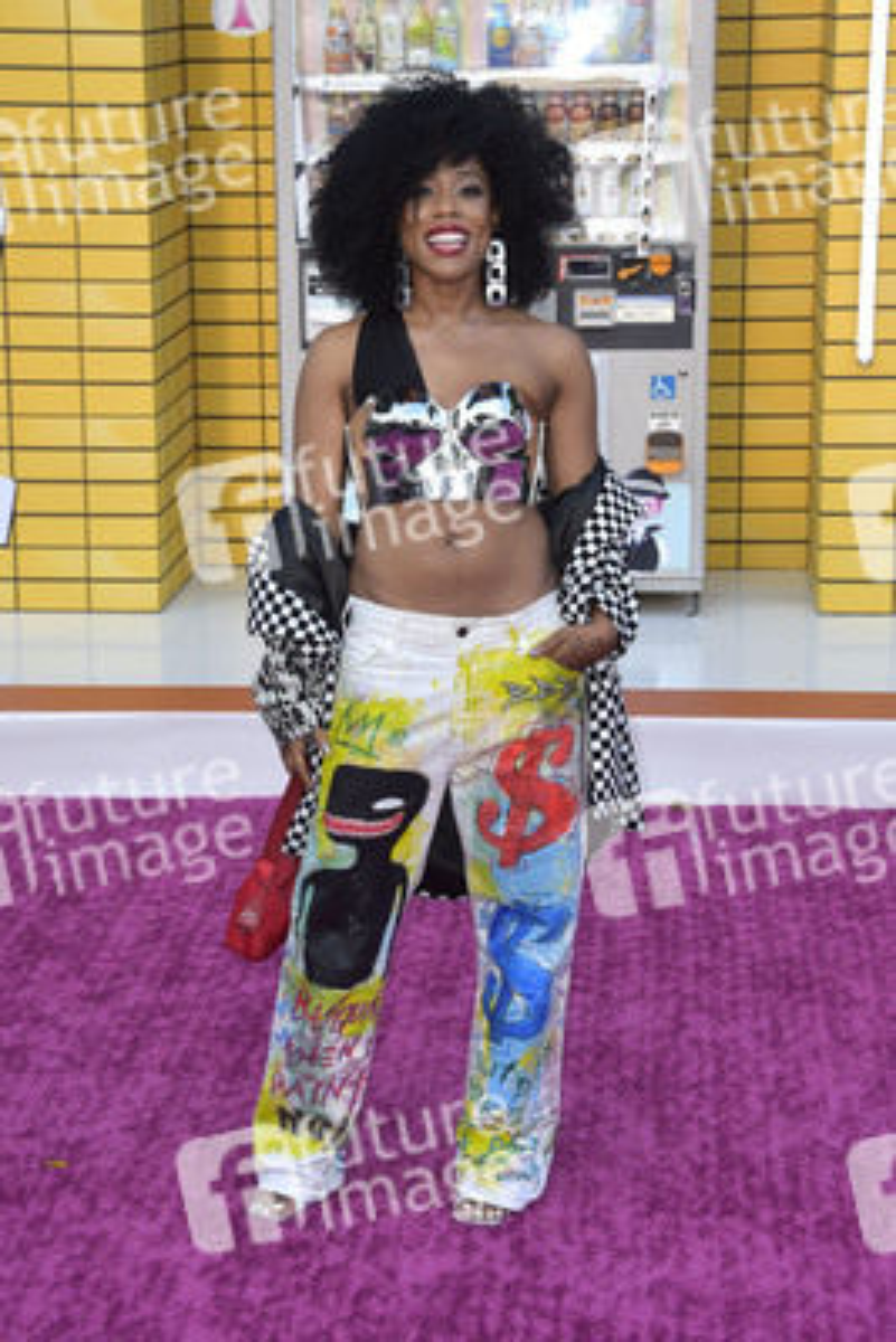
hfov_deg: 21.9
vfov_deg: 32.4
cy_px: 671
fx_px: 2312
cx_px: 448
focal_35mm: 62
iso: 400
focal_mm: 62
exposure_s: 1/250
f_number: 7.1
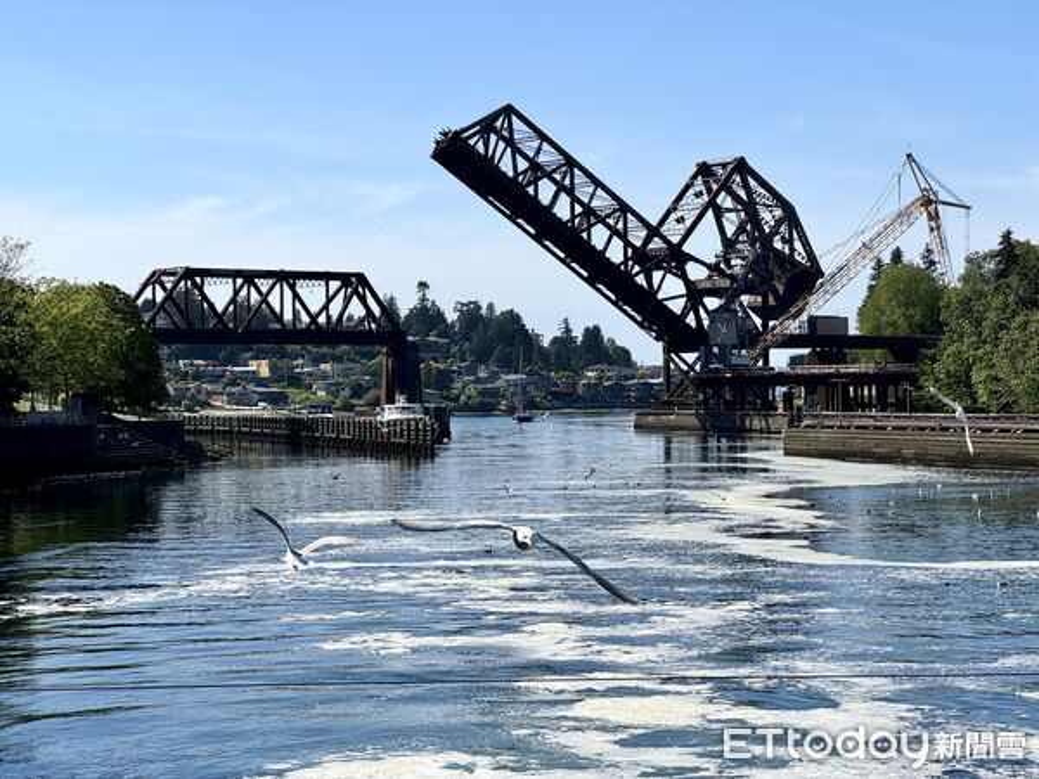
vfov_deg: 19.1
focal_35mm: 77
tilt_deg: +1.0
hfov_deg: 25.3
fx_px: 2311
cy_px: 390
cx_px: 520
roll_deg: -0.1
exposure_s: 1/1309
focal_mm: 9
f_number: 2.8
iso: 25
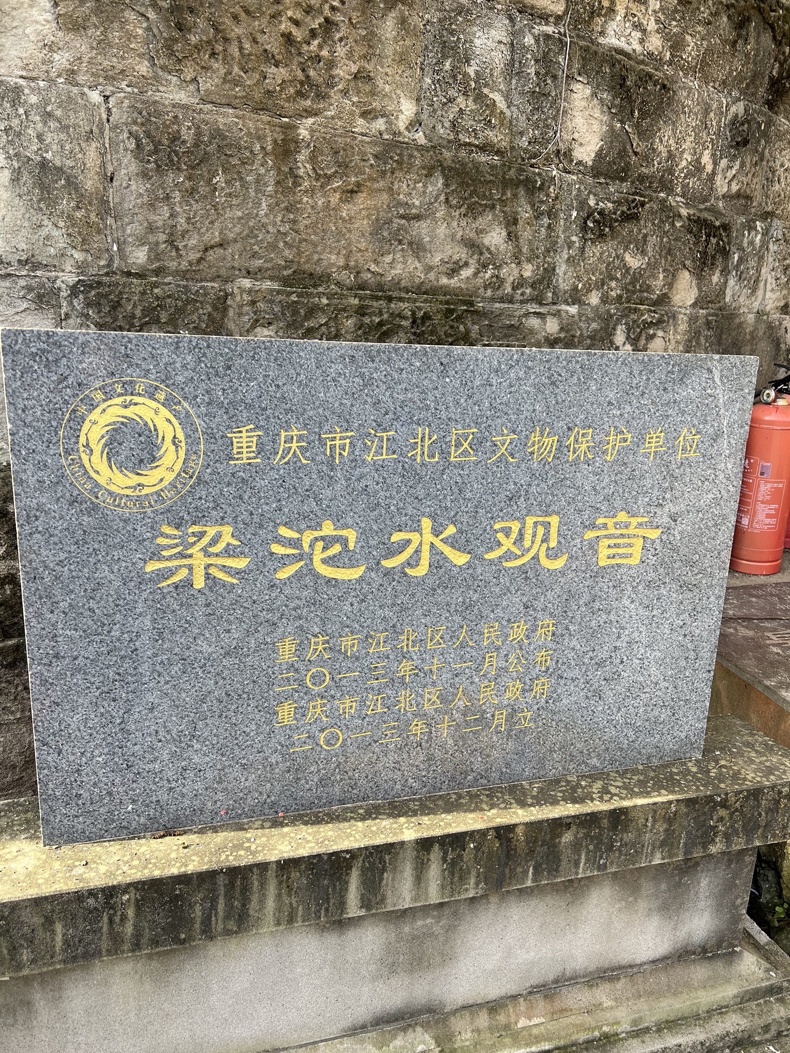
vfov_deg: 67.3
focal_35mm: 26
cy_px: 526
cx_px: 395
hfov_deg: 53.1
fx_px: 791
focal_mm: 5.7
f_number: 1.5
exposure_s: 1/414
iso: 50
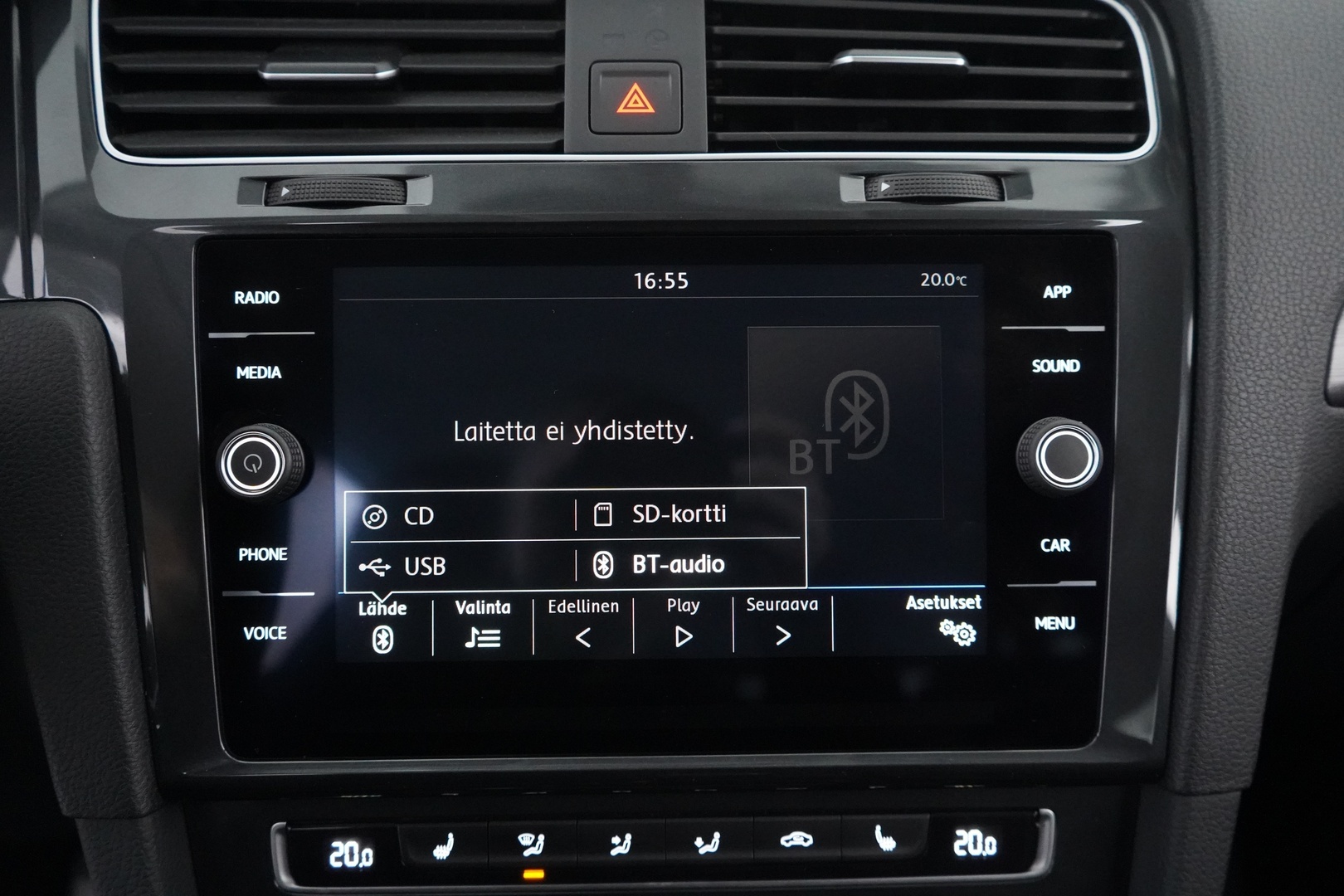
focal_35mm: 28
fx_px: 1045
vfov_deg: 46.4
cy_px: 448
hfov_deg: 65.5
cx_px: 672
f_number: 4
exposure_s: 1/60
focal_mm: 28
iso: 12800
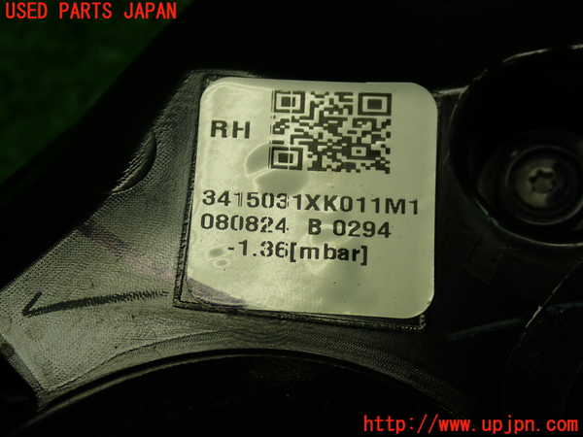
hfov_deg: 35.5
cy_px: 218
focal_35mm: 54
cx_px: 292
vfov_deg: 27.0
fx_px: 909
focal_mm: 9.65
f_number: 3.3
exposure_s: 1/100
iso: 200
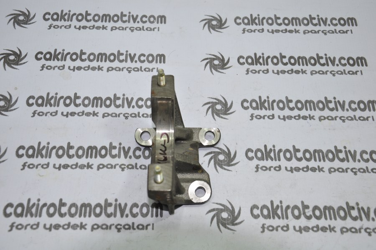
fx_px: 548
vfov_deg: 25.7
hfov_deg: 37.9
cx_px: 188
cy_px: 125
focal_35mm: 52
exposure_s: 1/50
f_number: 5.6
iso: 200
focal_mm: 35
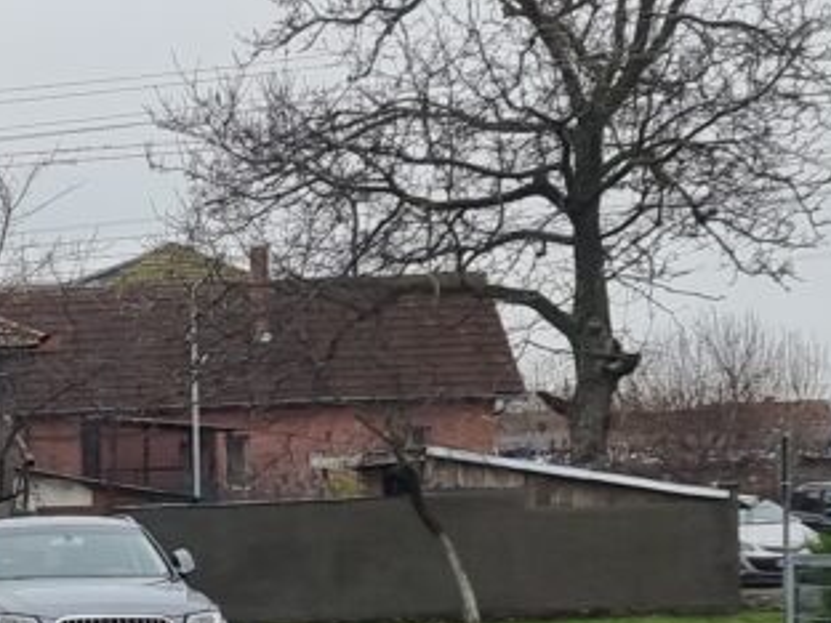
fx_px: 2953
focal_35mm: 123
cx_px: -541
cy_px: 682
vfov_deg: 11.9
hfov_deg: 14.5
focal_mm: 6.7
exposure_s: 1/100
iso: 50
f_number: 1.8
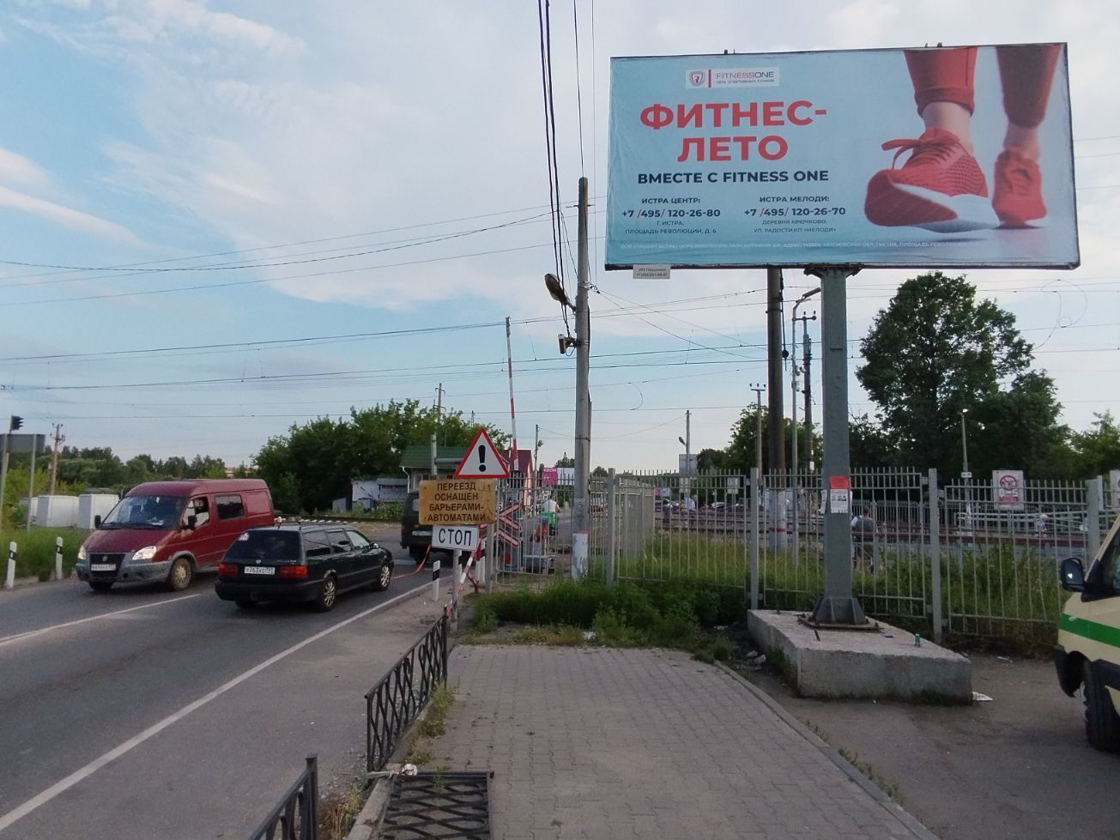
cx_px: 560
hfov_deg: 94.5
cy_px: 420
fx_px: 518
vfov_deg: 78.1
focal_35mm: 16
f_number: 2.2
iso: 50
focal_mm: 1.65
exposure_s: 1/1156
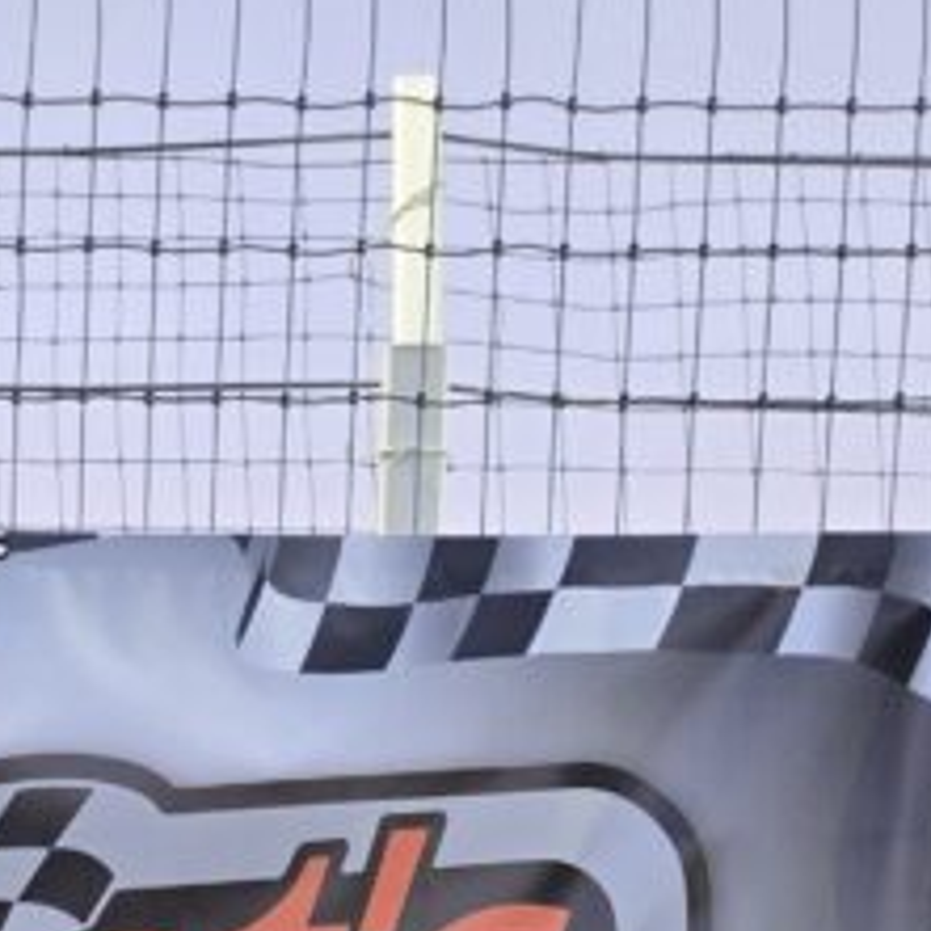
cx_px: 76
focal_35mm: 94
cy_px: 2132
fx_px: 2860
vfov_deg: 13.9
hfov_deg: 18.2
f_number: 1.8
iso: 250
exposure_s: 1/120
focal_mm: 5.4
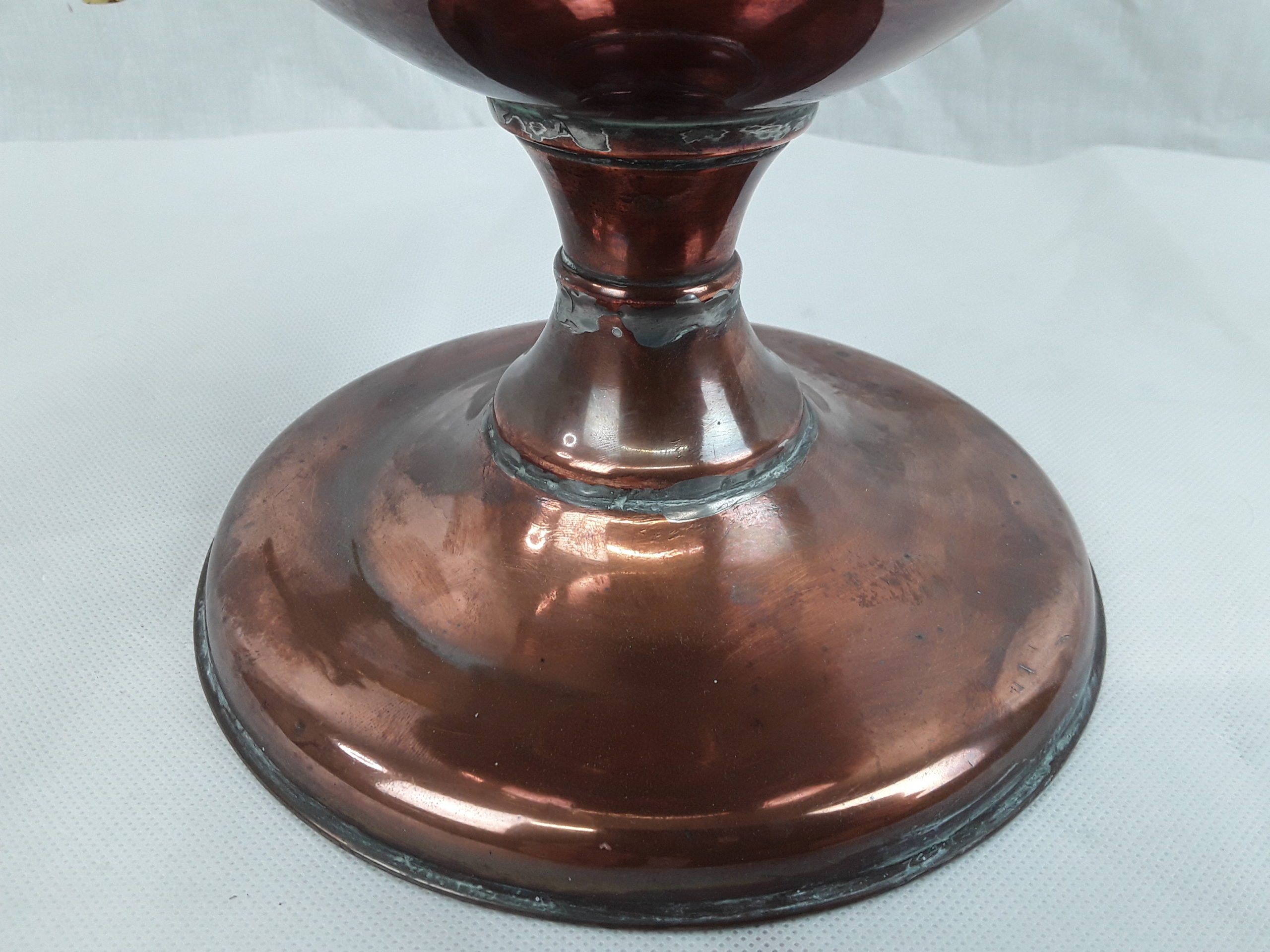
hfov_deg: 65.3
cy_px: 476
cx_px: 635
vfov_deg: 51.4
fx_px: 991
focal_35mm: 27
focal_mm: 2.91
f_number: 1.9
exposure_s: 1/50
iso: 50
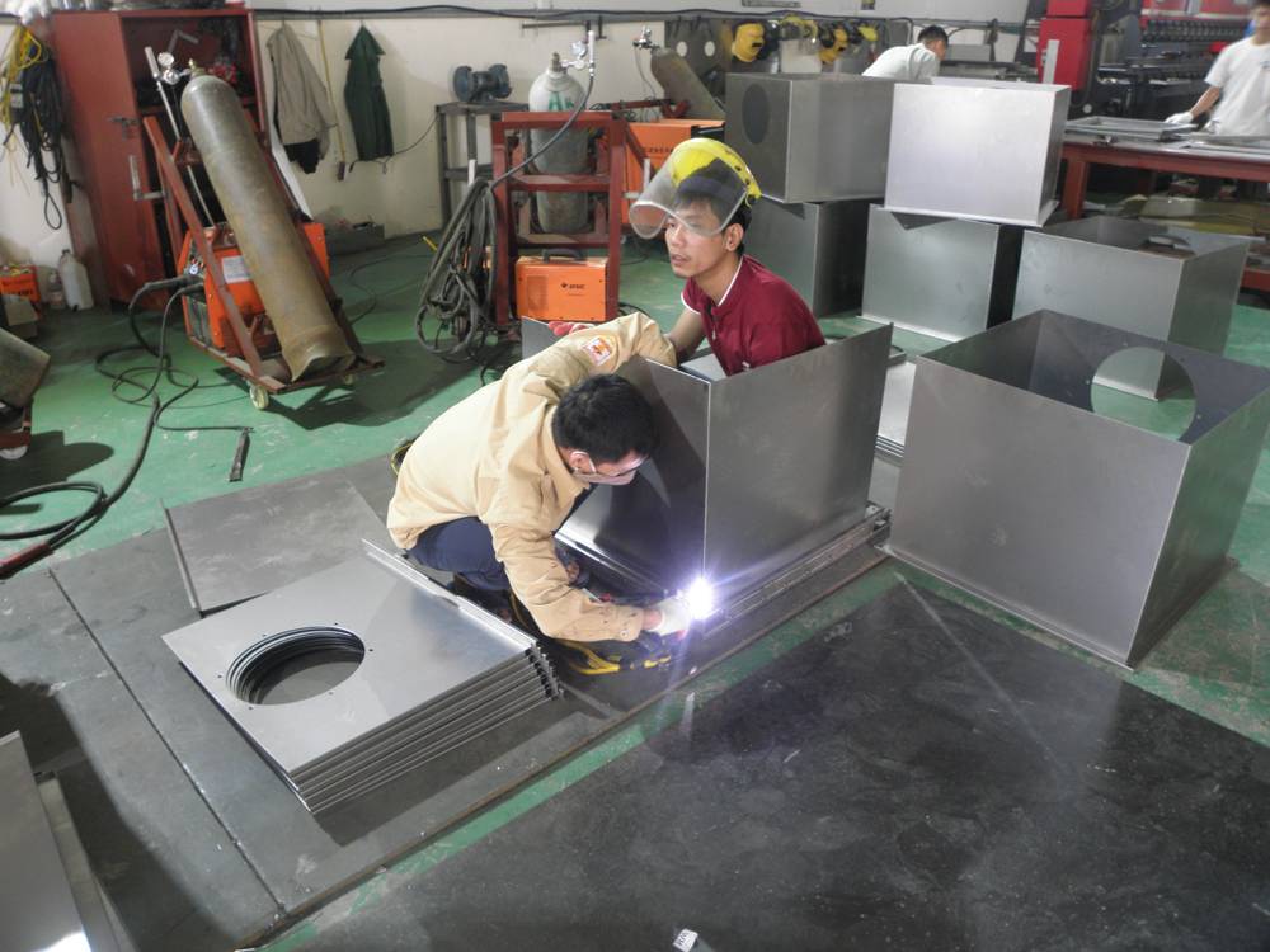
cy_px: 476
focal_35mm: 26
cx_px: 635
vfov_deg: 53.1
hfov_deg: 67.3
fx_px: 954
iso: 160
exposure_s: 1/8
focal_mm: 4.6
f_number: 2.8
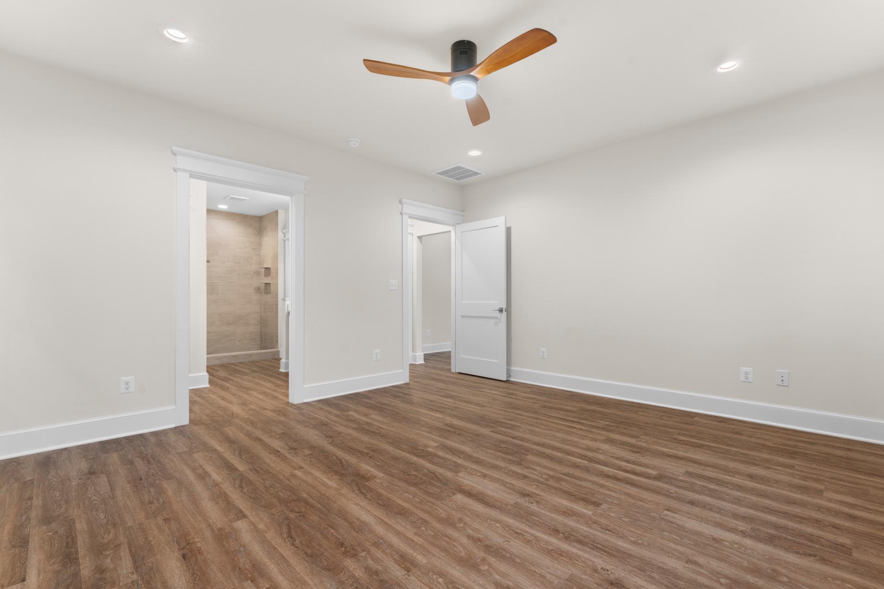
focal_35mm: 16
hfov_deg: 96.7
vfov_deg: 73.7
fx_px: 393
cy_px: 310
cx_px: 462
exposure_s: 1/1.67
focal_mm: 15
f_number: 9
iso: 250
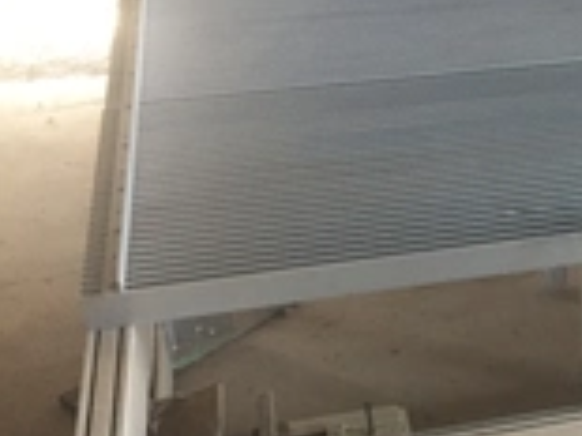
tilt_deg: -34.0
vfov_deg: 19.5
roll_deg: -2.5
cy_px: 304
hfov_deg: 23.9
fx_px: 1260
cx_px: 676
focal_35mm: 75
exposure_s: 1/30
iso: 125
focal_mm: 4.15
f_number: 2.2
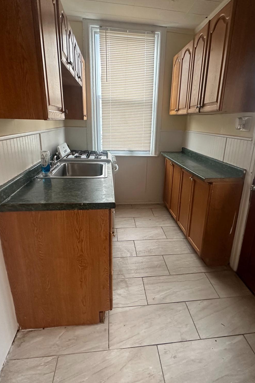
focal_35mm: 20
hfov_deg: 61.8
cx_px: 141
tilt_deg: -16.4
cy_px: 187
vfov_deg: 84.0
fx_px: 212
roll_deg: -2.4
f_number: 2.2
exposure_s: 1/60
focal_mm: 2.22
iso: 320
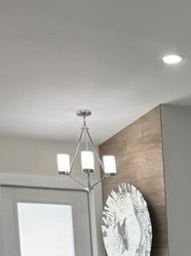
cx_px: 424
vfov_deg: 16.2
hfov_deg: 11.6
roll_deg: +0.3
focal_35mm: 110
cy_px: 395
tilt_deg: -7.3
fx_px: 811
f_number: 1.78
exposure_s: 1/240
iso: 125
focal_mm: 6.76
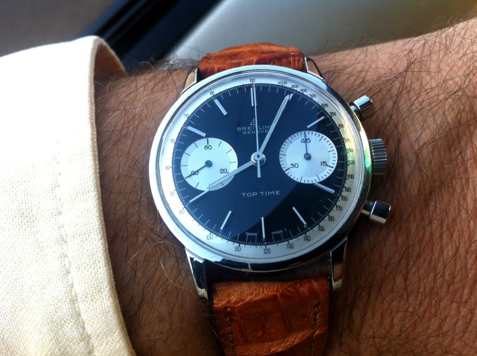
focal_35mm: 35
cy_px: 178
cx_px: 238
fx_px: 482
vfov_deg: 40.6
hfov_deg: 52.7
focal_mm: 3.9
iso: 80
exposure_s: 1/100
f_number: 2.8
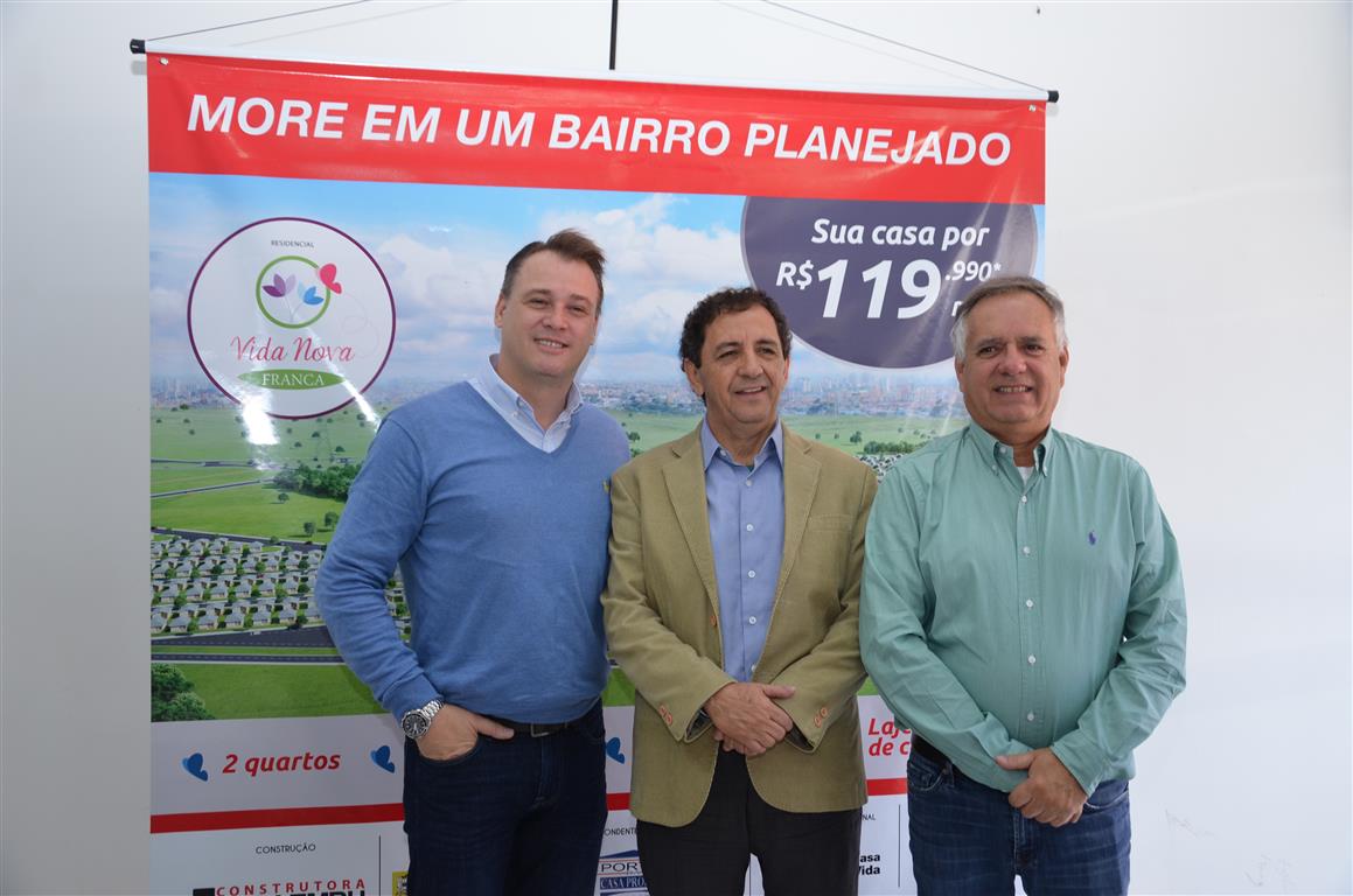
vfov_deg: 35.4
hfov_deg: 51.4
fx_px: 1407
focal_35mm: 38
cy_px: 448
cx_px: 676
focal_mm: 25
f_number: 4
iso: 320
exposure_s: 1/60
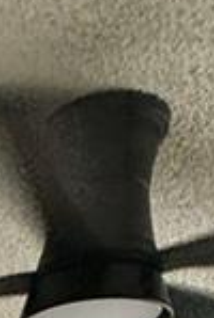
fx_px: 1038
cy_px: 1078
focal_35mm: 117
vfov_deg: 9.9
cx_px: -182
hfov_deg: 10.9
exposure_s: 1/63
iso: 320
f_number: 2.2
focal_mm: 2.22
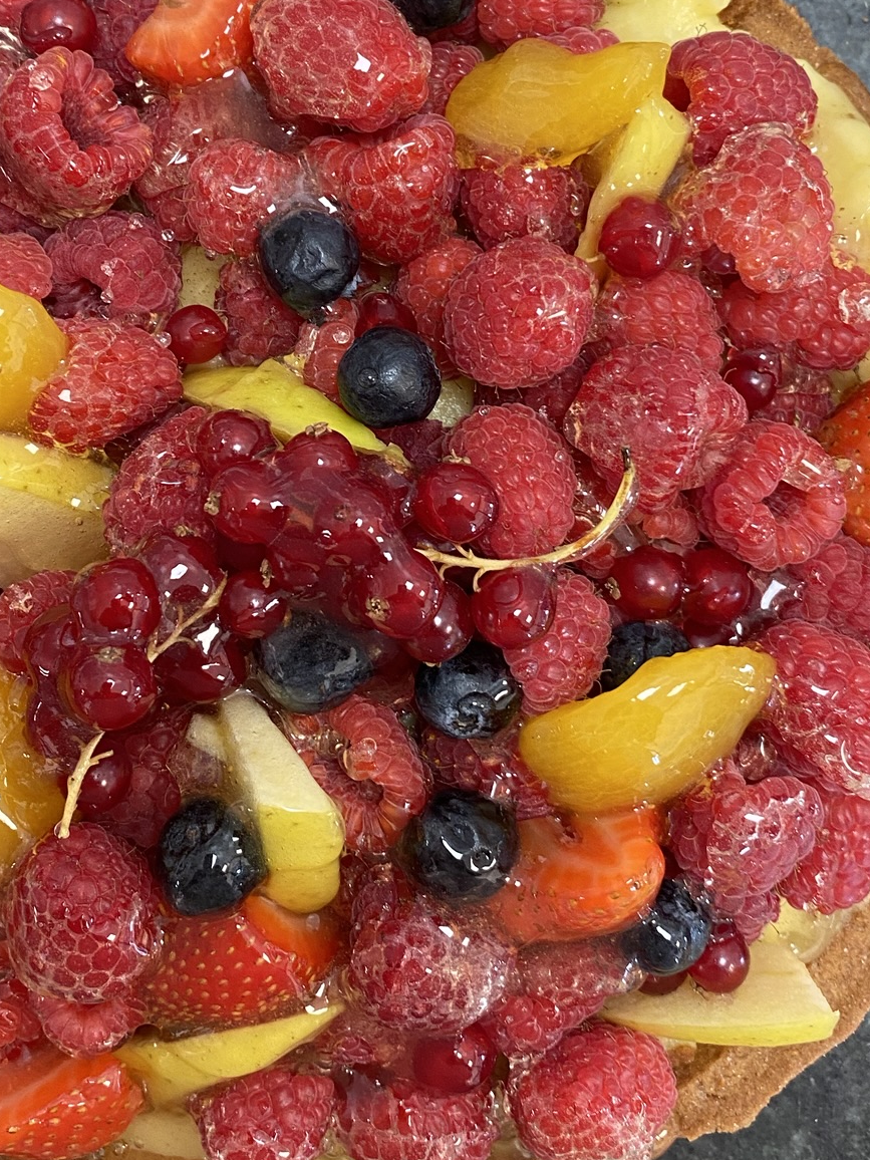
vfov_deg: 41.7
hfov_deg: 32.1
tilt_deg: -86.5
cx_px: 360
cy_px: 409
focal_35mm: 45
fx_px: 1508
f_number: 1.8
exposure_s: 1/50
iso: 125
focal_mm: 4.25
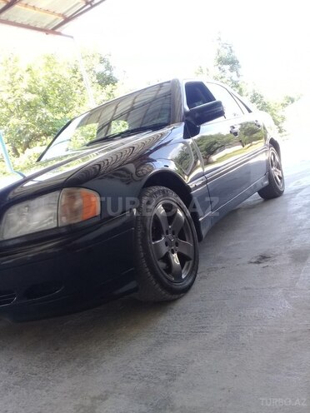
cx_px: 155
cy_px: 206
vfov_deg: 58.4
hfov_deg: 45.4
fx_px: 370
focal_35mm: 31
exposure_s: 1/100
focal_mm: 3.3
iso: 64
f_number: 2.2
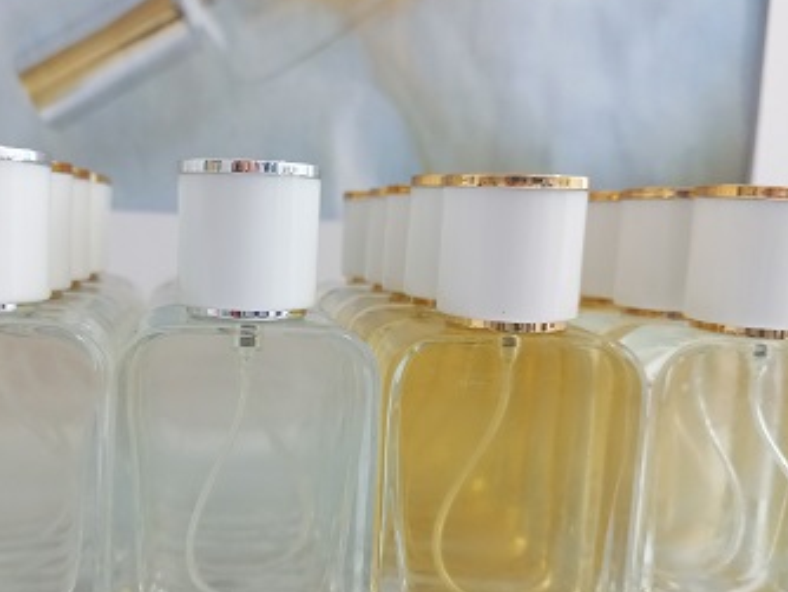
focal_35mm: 37
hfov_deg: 49.7
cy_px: 327
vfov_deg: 38.7
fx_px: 843
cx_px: 301
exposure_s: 1/25
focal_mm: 4.6
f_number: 1.8
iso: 373
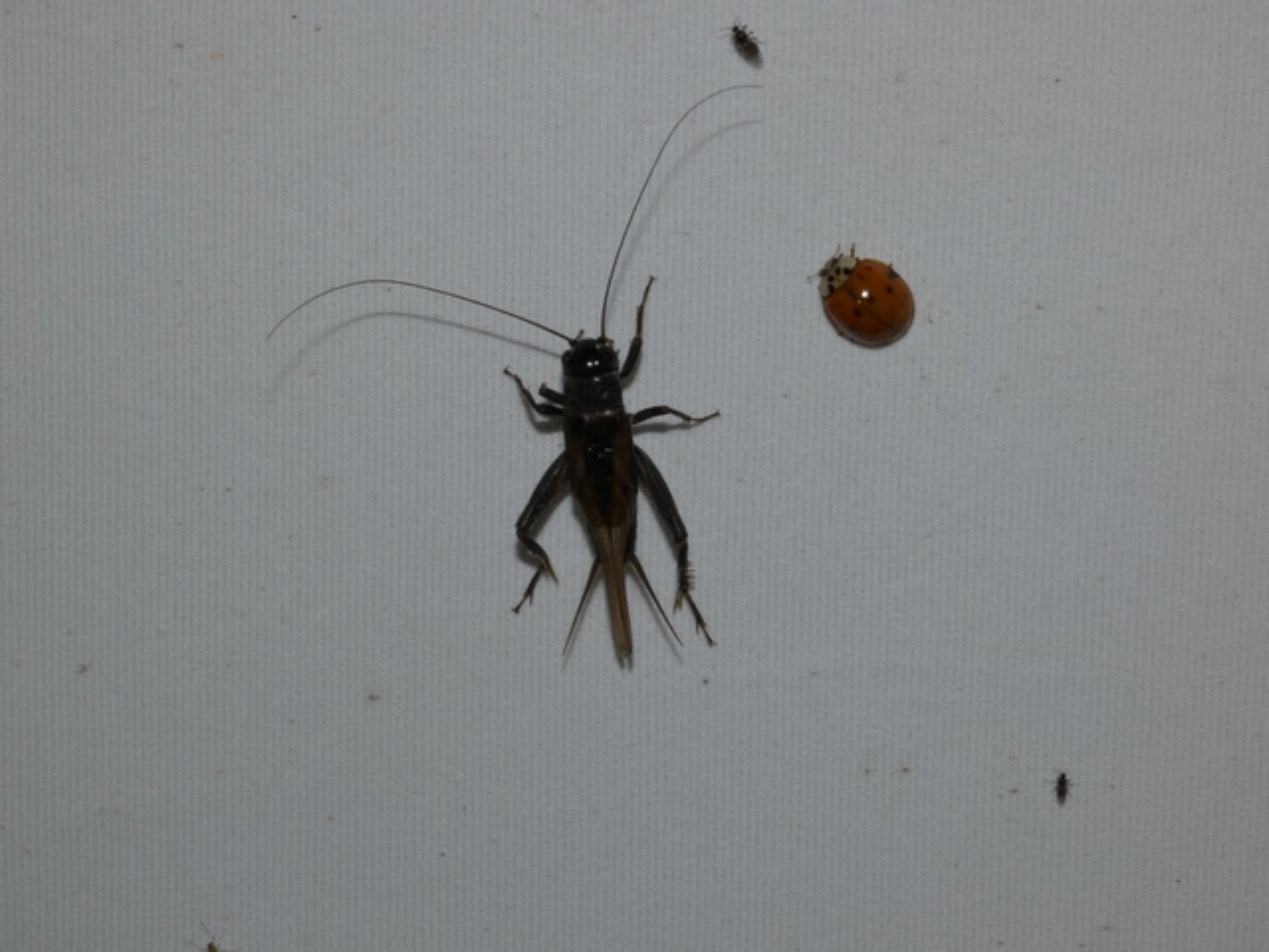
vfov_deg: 11.9
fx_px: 4582
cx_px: 634
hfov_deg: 15.8
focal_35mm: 125
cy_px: 476
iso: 80
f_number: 8
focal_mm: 22.4
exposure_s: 1/400
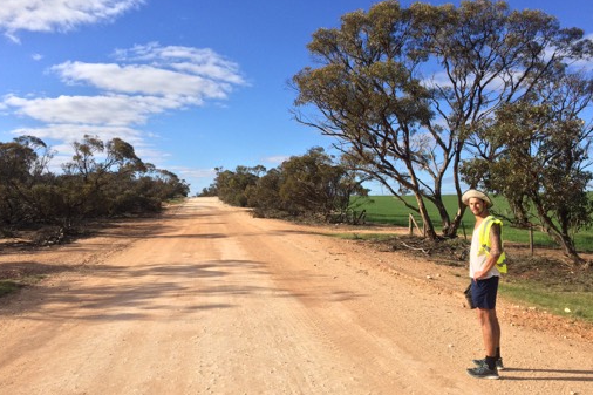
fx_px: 510
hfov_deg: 60.3
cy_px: 181
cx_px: 289
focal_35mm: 31
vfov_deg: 42.3
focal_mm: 4.15
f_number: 2.2
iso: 32
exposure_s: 1/2415
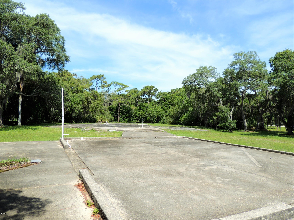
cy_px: 110
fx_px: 204
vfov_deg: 56.8
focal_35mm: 24
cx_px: 147
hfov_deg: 71.6
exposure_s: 1/1000
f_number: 3
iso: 100
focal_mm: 4.3
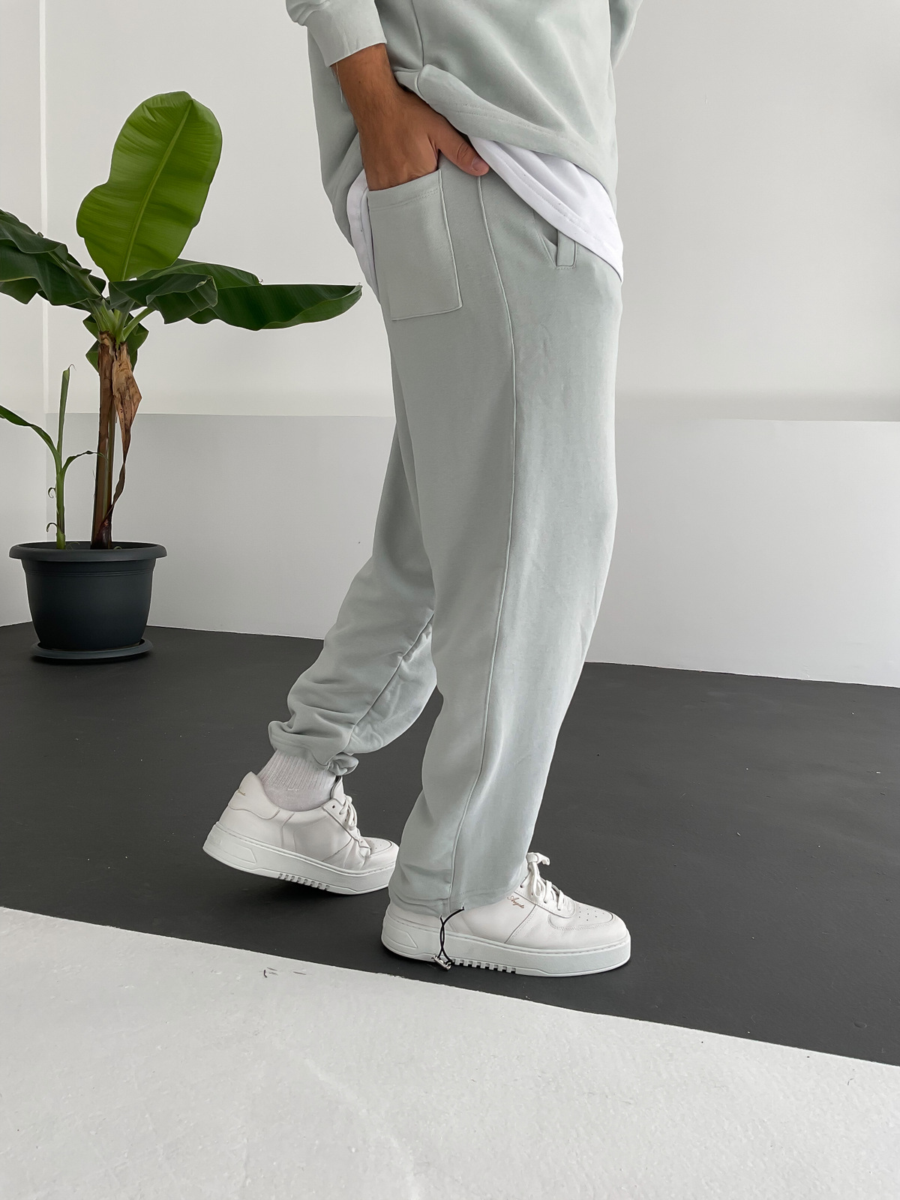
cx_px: 450
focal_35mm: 29
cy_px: 600
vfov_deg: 61.7
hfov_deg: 48.2
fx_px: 1005
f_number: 1.8
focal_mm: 3
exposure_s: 1/150
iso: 16
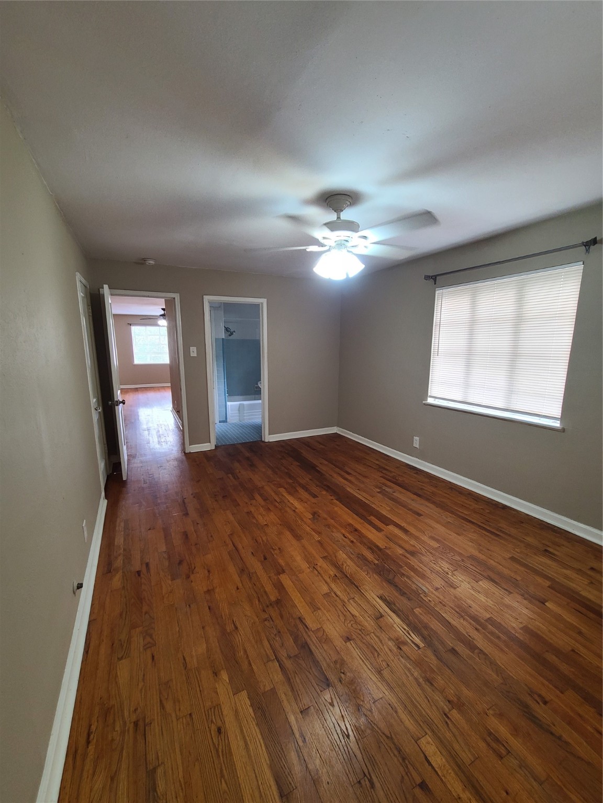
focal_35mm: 13
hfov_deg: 89.9
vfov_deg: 106.2
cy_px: 402
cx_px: 302
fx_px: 302
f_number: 2.2
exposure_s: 1/60
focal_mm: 2.2
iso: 200
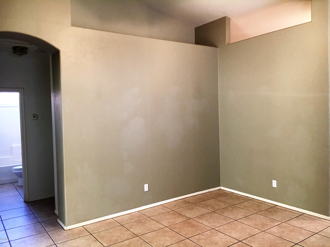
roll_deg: +1.6
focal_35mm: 29
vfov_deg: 48.2
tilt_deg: -2.6
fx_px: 276
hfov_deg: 61.7
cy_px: 124
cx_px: 165
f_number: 2.2
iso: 200
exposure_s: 1/30
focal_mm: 4.15
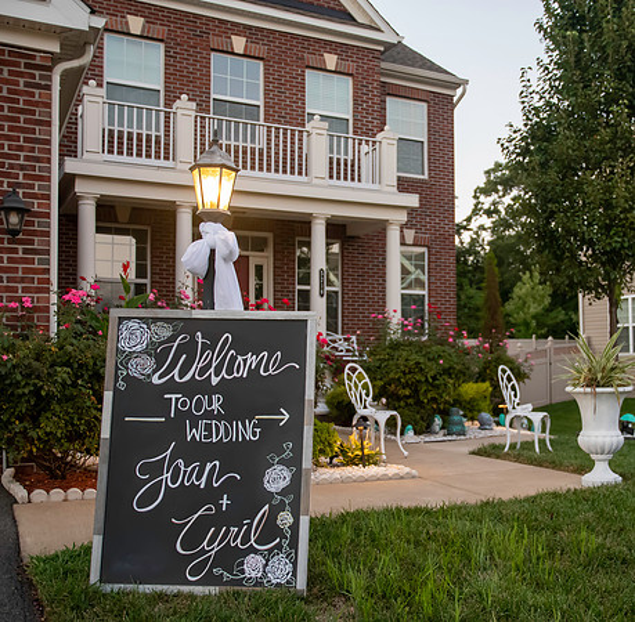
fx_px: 787
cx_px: 419
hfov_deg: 43.4
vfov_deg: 43.1
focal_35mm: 38
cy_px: 331
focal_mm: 19
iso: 1800
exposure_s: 1/100
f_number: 2.8
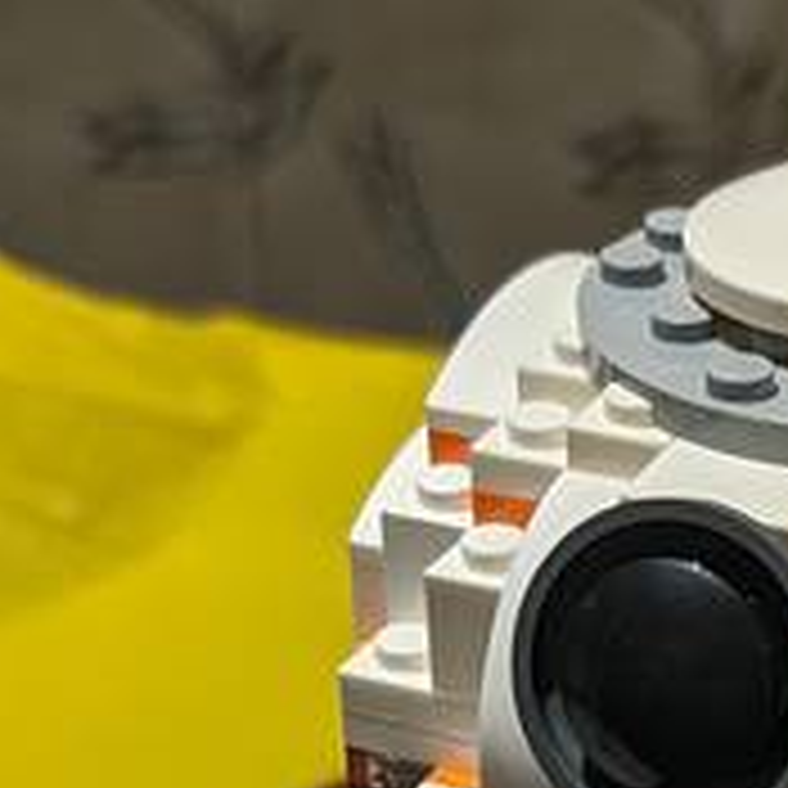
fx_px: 3039
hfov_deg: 14.5
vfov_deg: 14.1
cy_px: 1083
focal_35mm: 118
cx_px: 793
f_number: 1.65
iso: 625
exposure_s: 1/33.3
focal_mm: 4.75
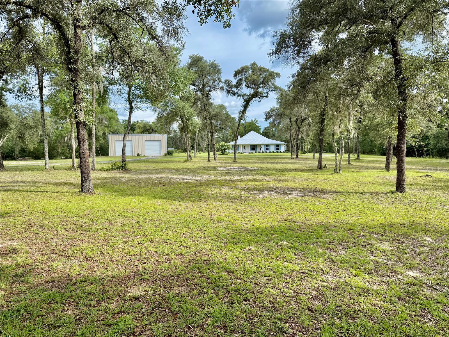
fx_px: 311
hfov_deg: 71.6
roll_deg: +1.2
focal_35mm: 24
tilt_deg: -3.0
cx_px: 224
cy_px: 168
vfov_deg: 56.8
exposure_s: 1/2370
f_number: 1.78
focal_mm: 6.76
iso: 100
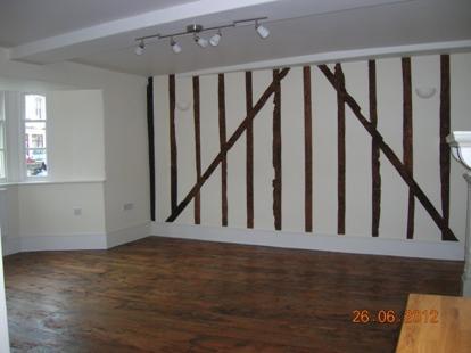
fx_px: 462
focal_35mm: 34
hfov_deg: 54.0
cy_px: 176
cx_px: 236
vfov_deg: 41.8
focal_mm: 5.7
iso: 145
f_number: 2.9
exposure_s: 1/60.1
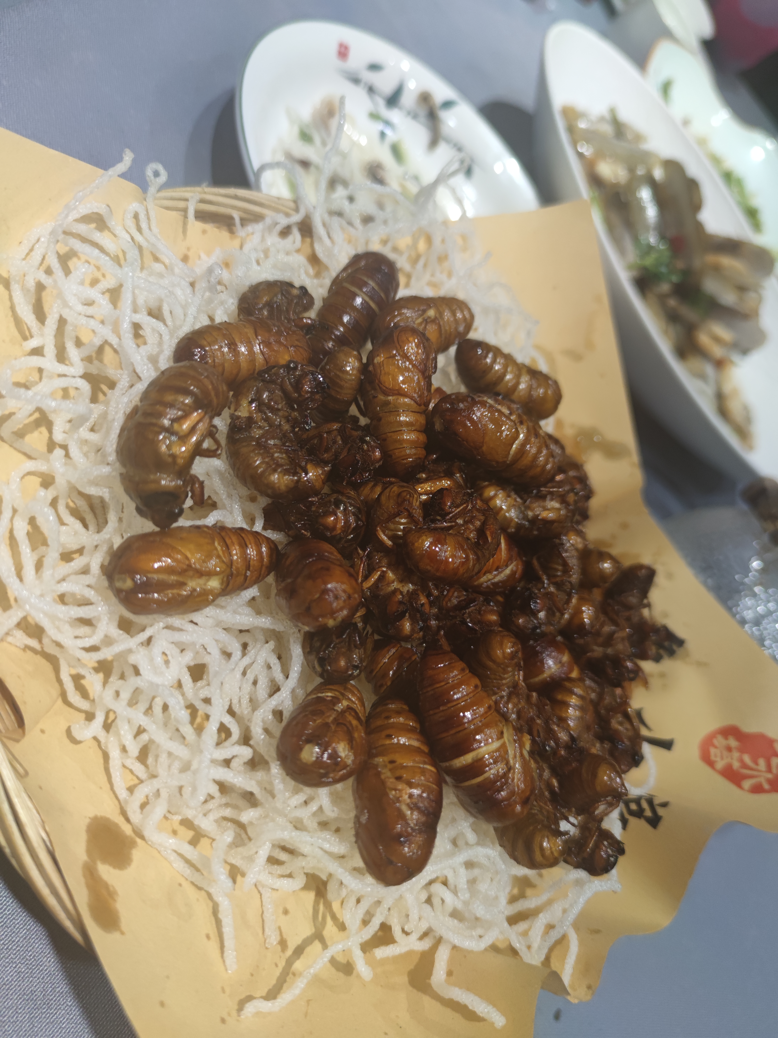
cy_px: 519
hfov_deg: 56.8
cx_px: 389
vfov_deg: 71.6
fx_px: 719
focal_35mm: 24
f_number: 1.69
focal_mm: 6.72
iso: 173
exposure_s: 1/100
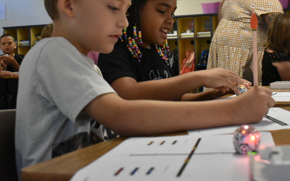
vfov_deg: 22.4
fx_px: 456
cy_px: 56
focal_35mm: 58
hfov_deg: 35.2
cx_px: 171
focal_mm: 29
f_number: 7.1
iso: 6400
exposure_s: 1/200
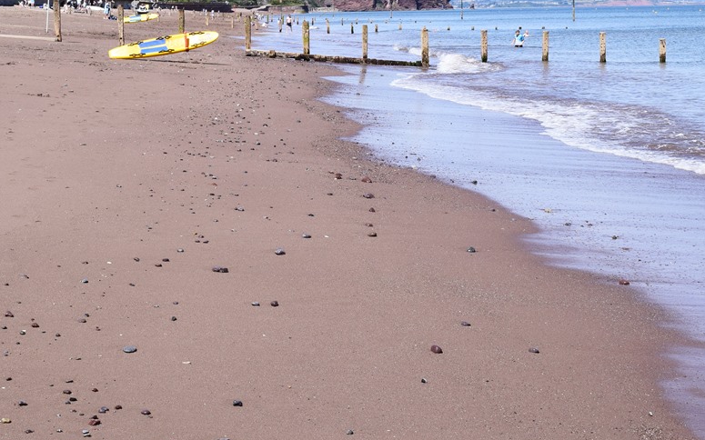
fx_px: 1364
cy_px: 142
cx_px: 371
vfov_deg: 18.3
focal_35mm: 71
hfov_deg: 29.0
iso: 360
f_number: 11
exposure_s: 1/500
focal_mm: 30
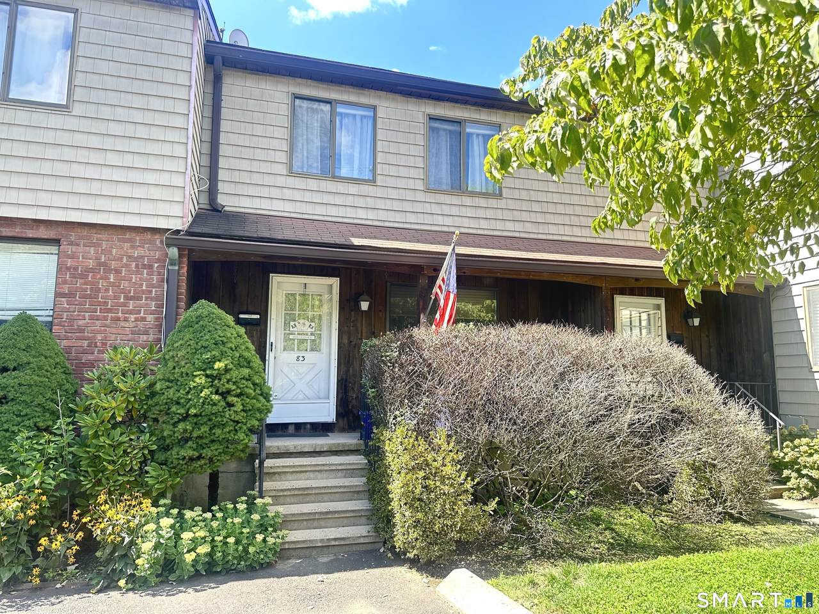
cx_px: 410
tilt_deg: +7.6
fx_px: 568
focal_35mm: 24
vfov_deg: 56.8
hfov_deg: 71.6
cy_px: 307
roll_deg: -1.4
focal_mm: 6.86
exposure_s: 1/309
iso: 80
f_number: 1.78
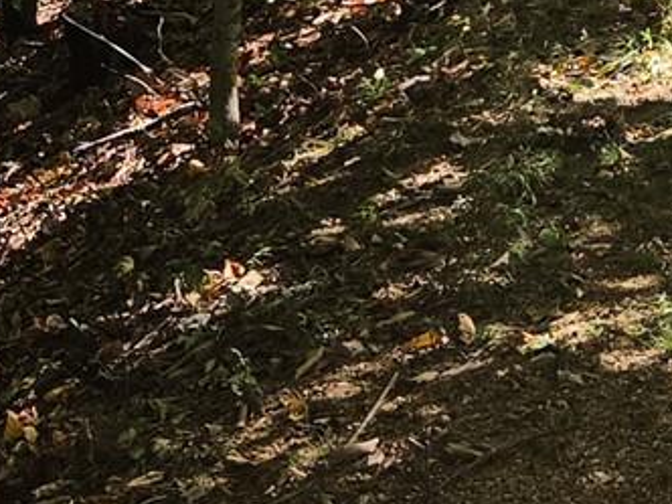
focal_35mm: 142
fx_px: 2757
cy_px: -526
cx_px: 1170
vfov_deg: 9.7
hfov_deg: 12.8
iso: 80
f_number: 1.8
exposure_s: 1/1102
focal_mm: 5.4
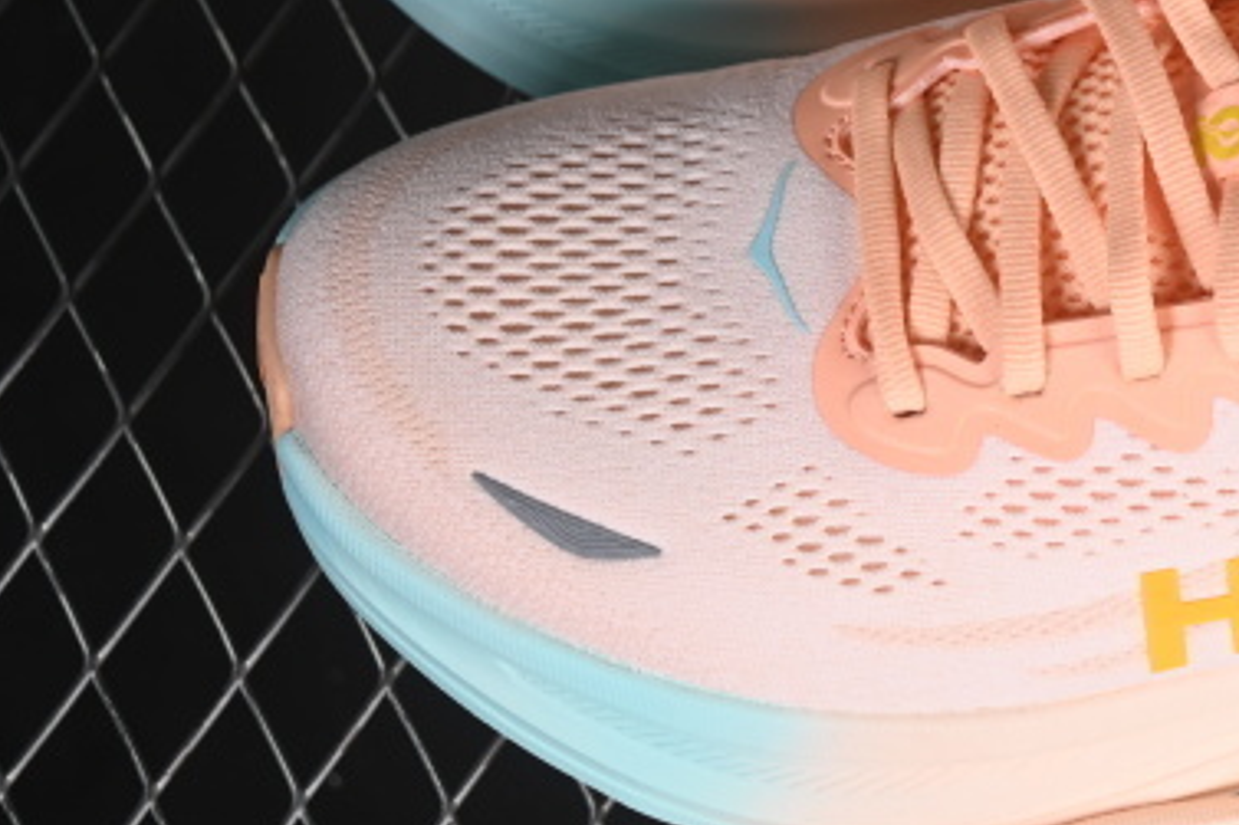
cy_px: 58
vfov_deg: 8.6
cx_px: 1252
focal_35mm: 159
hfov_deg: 12.8
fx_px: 5470
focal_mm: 50
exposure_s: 1/80
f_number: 7.1
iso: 160
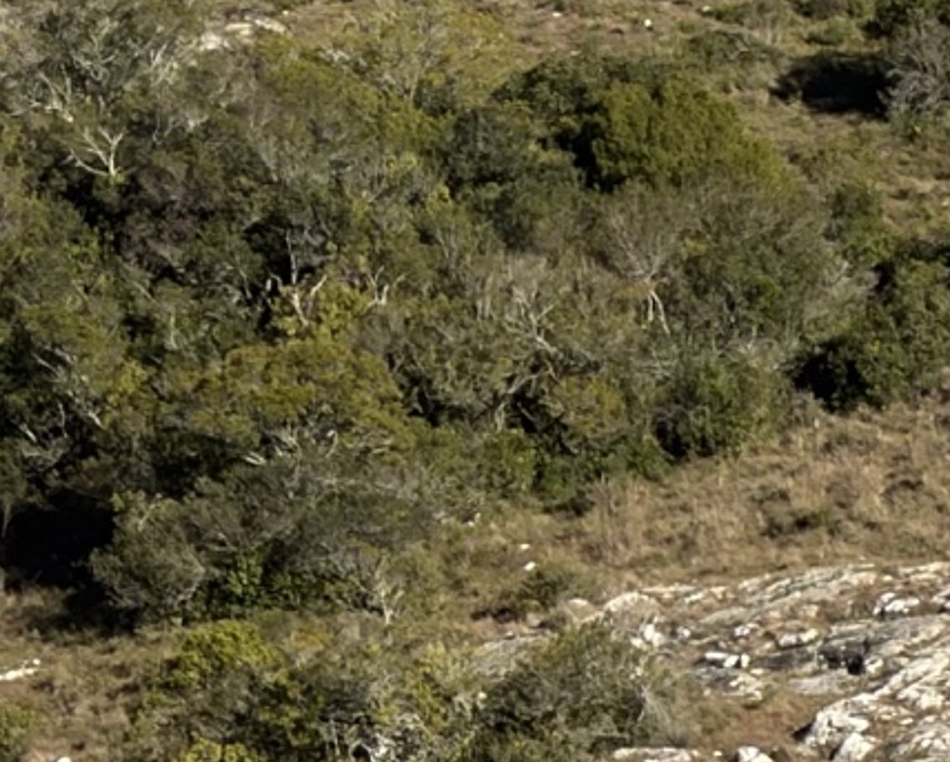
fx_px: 24619
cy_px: -833
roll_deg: -0.4
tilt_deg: -2.8
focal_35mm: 875
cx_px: -506
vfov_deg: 1.8
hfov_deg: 2.2
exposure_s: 1/639
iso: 25
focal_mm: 16.89
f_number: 2.8
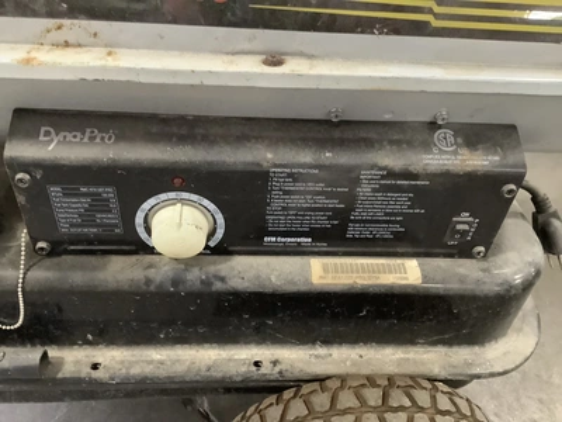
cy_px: 211
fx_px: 503
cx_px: 281
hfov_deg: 58.4
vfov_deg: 45.4
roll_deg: -5.1
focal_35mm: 31
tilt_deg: -42.9
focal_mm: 3.3
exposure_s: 1/24
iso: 640
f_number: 2.4
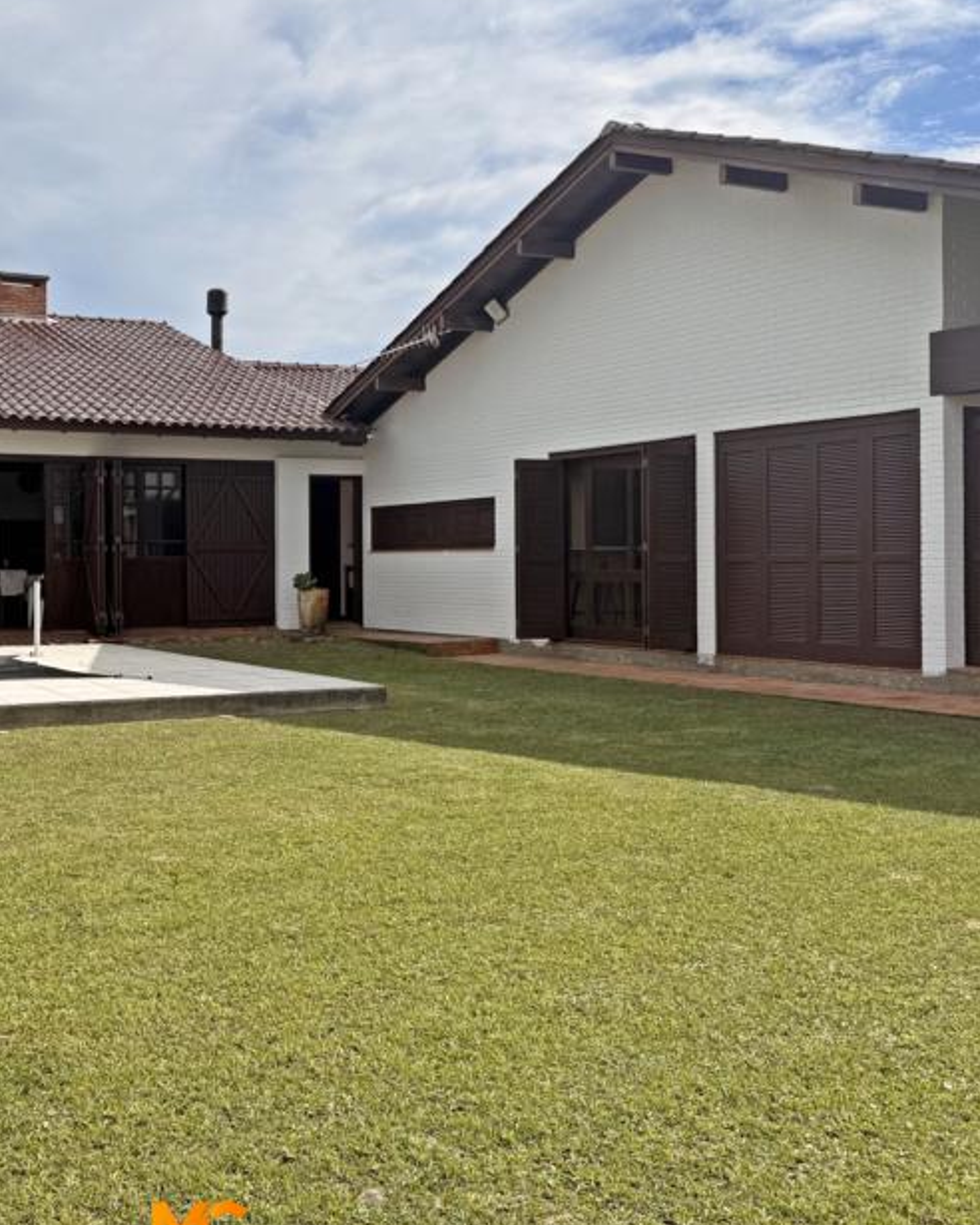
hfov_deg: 37.1
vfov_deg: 46.8
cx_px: 219
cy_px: 556
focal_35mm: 39
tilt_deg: +0.0
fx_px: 1414
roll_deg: +0.0
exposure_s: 1/8130
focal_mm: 6.76
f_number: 1.78
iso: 80
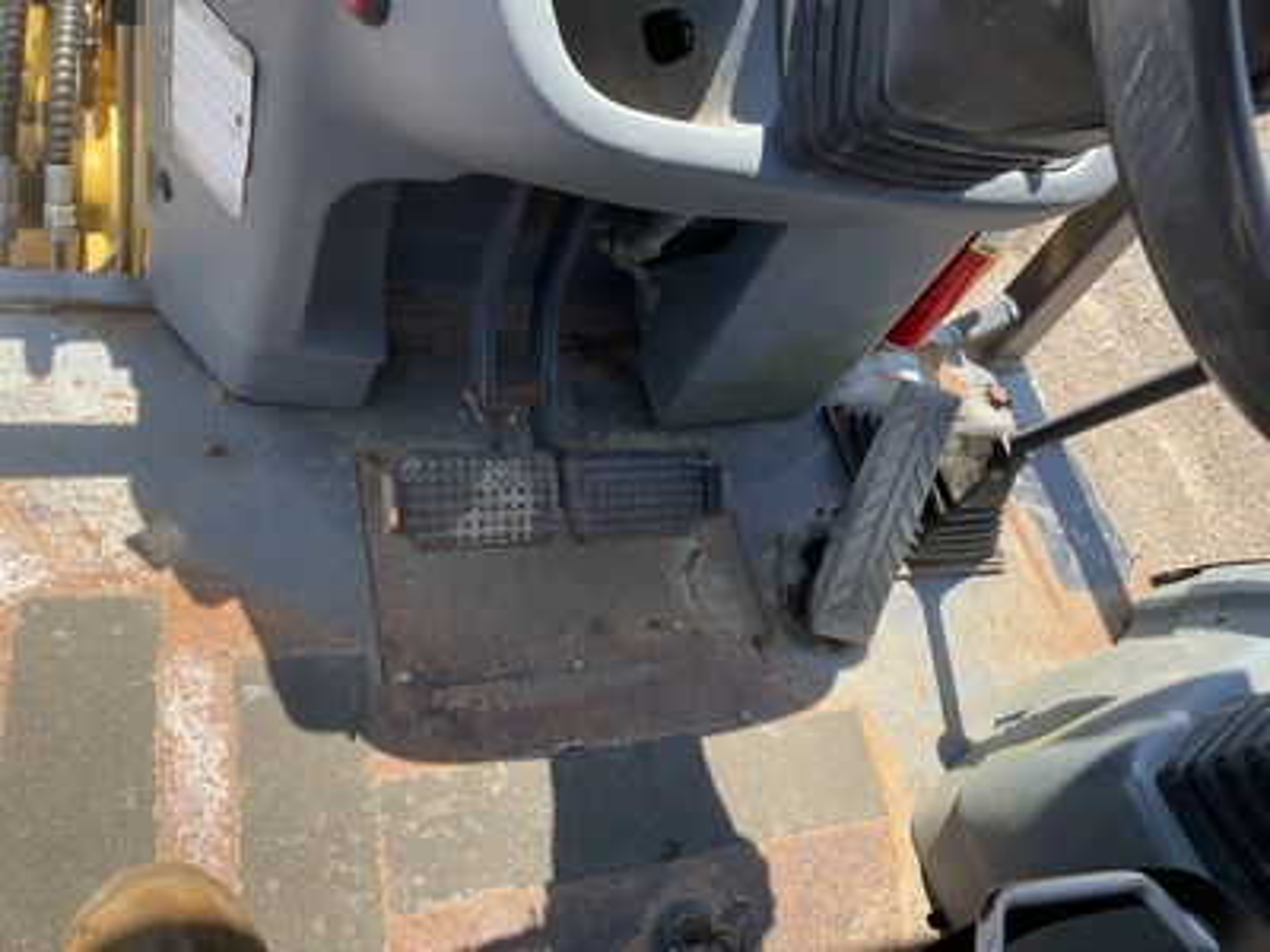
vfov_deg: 48.2
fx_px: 1064
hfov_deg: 61.7
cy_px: 476
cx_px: 635
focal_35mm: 29
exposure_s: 1/491
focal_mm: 3
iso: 25
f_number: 1.8
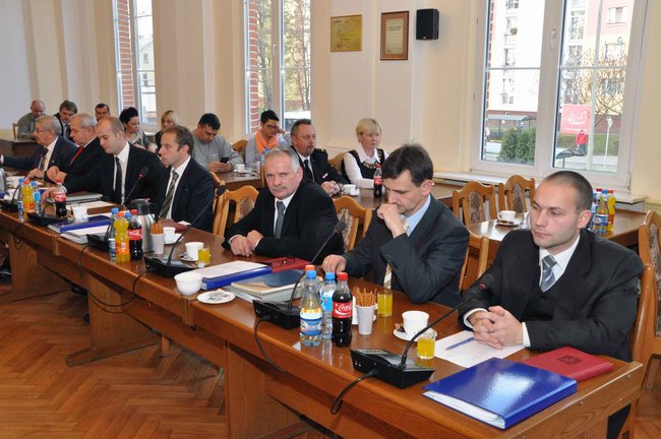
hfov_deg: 51.3
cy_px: 220
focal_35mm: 38
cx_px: 330
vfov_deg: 35.4
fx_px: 688
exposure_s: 1/60
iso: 1600
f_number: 13
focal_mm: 25
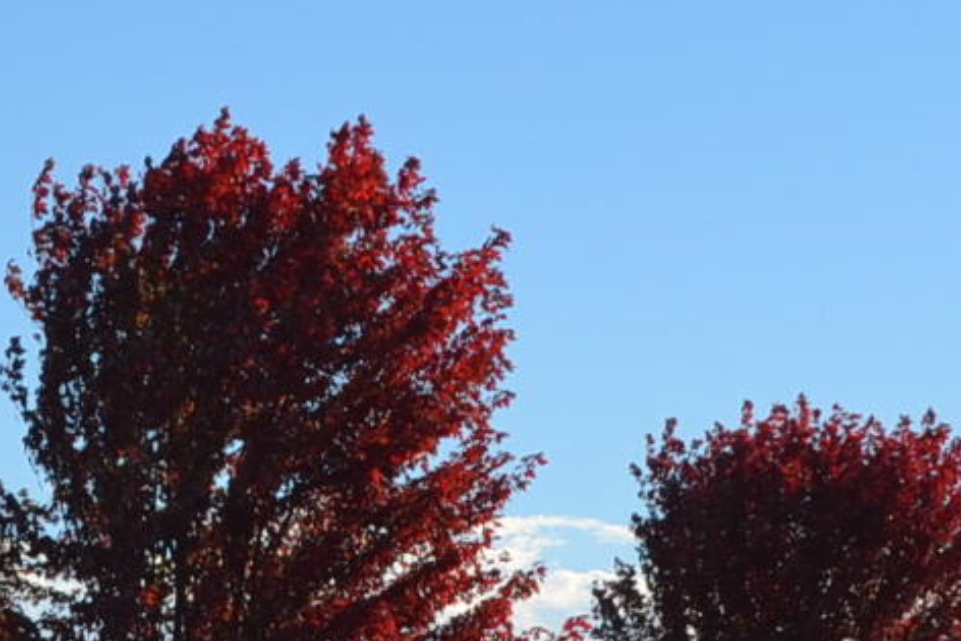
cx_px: 246
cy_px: 596
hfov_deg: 7.4
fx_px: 7423
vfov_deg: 4.9
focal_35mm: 278
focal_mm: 38
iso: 100
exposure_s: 1/320
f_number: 9
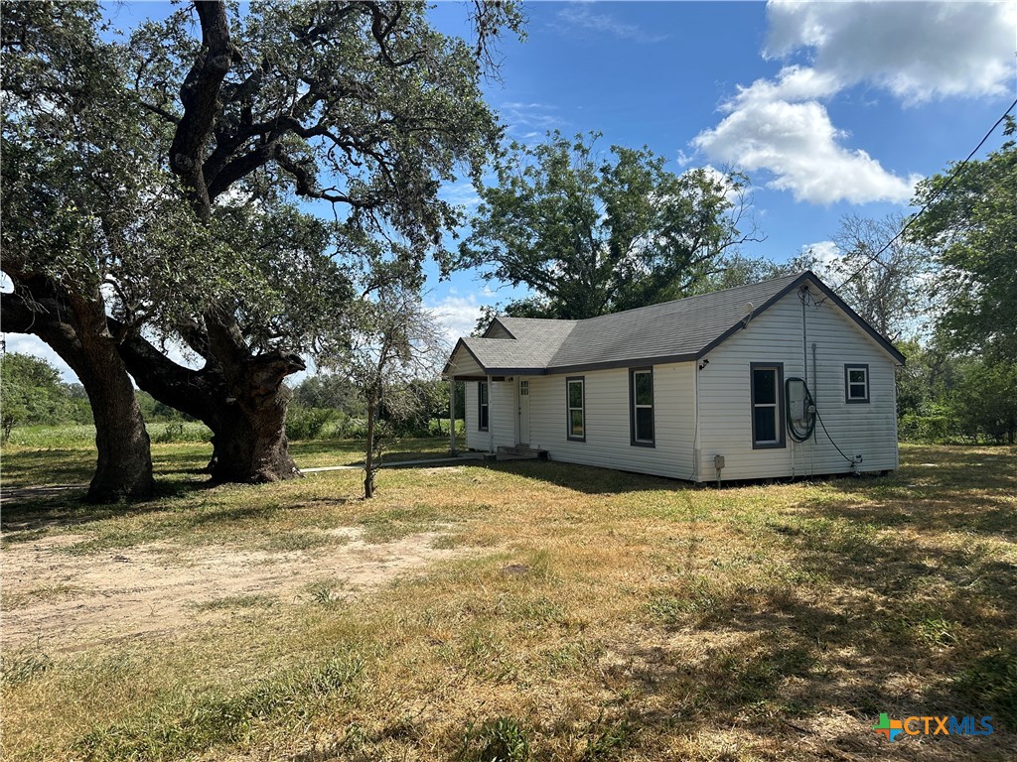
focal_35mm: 24
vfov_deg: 56.8
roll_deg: +0.6
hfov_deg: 71.6
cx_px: 508
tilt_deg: +1.8
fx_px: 705
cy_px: 381
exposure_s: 1/3861
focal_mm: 6.86
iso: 80
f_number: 1.78
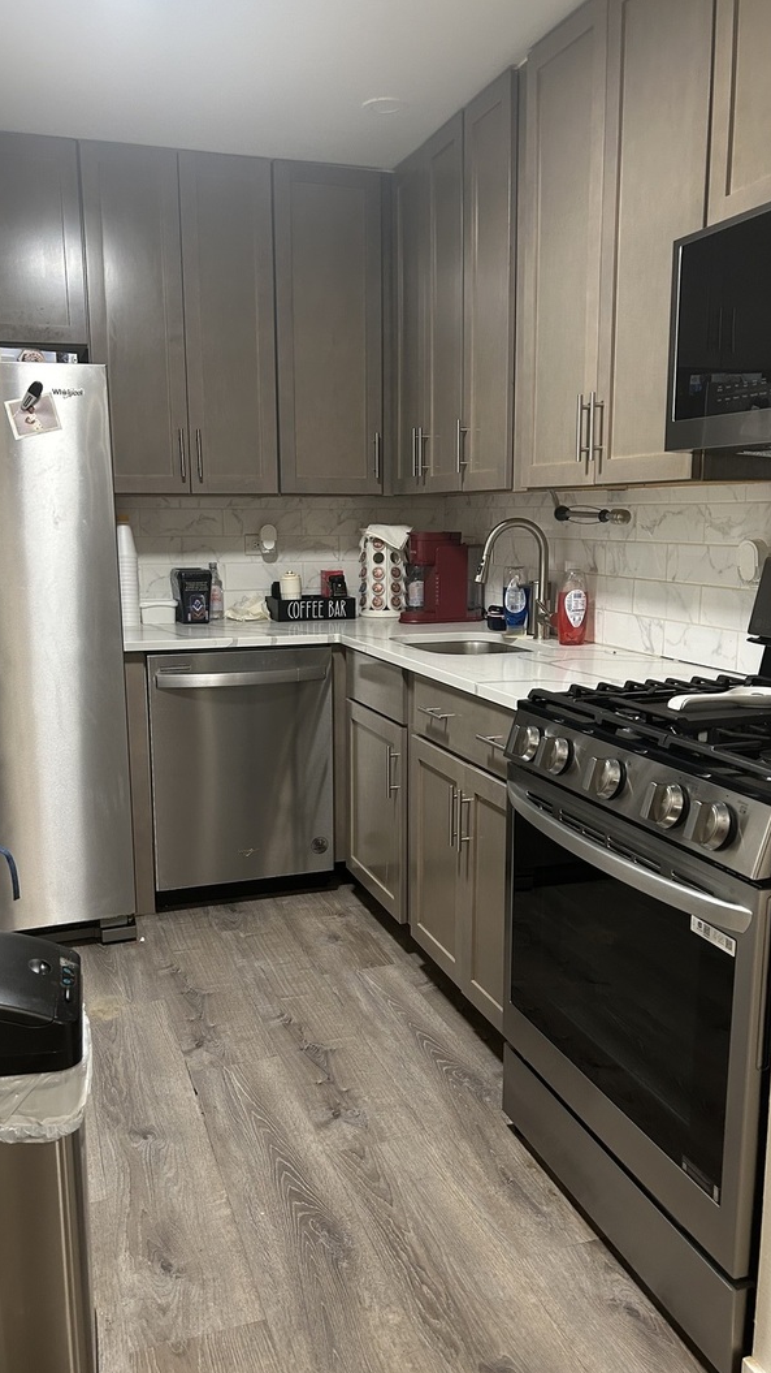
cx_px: 354
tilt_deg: -8.8
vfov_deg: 66.1
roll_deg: +0.5
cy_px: 698
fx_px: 1055
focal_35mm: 29
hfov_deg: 40.1
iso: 200
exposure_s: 1/60
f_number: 1.5
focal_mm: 5.7
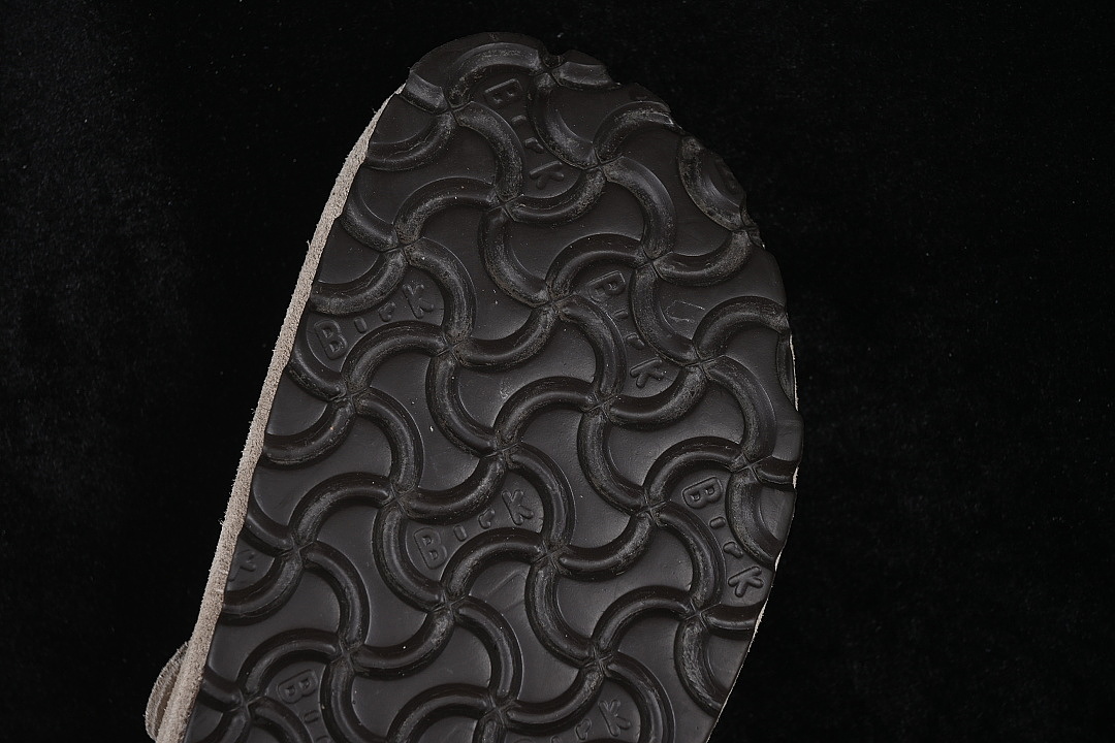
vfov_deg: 18.2
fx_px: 2323
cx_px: 558
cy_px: 372
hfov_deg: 27.0
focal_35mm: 75
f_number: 6.3
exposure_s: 1/60
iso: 160
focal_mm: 50
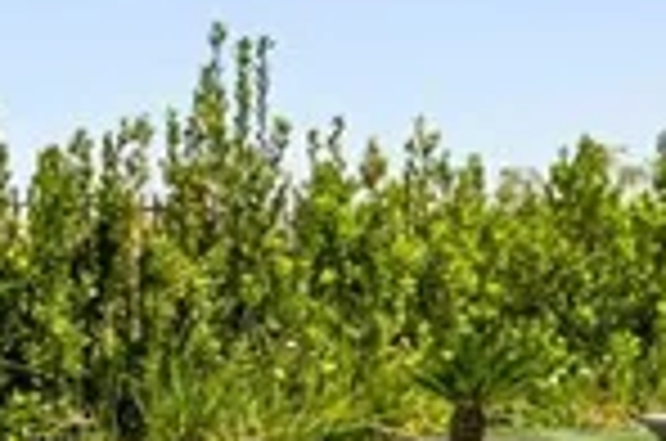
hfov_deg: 17.8
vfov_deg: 12.3
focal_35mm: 111
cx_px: -81
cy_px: 317
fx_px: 2049
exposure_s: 1/100
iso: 800
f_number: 9
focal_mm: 16
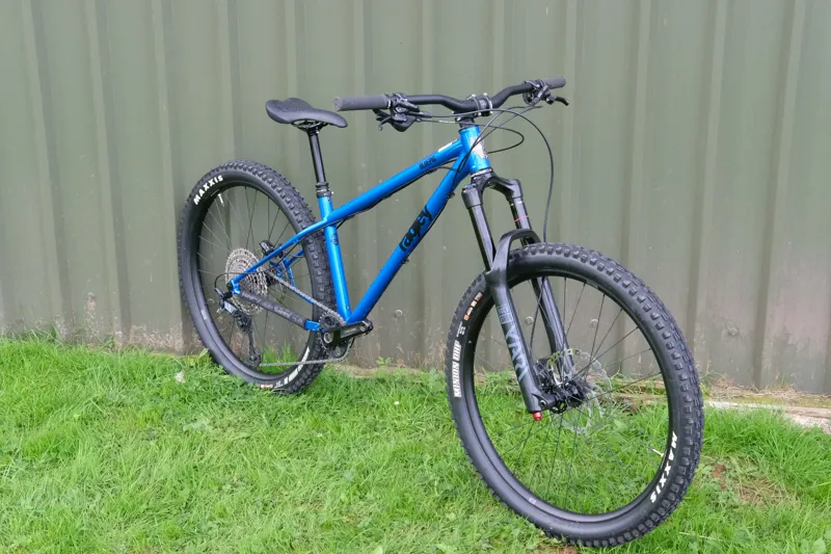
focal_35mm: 53
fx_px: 1223
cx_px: 416
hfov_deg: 37.5
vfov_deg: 25.5
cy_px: 277
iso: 2500
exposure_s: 1/60
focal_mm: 35
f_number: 16
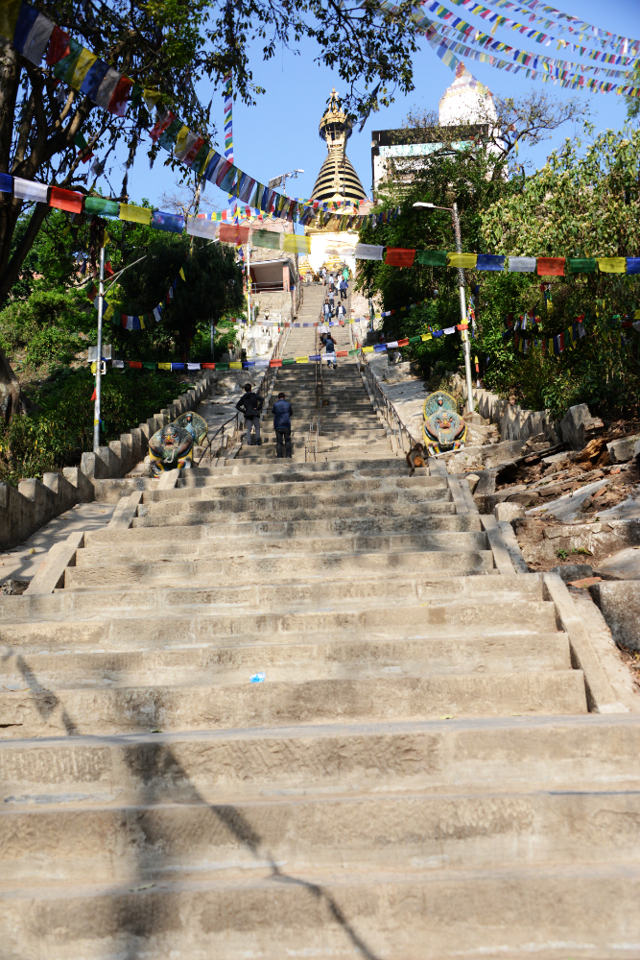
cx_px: 320
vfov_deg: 54.4
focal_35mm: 35
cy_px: 480
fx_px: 933
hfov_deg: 37.9
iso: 400
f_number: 4.5
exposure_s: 1/1600
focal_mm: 35
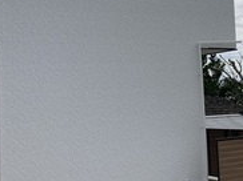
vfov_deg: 19.7
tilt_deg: +5.9
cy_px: 49
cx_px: 174
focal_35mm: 74
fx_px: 519
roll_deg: +1.7
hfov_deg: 26.1
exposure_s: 1/4878
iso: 25
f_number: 1.8
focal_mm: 3.99
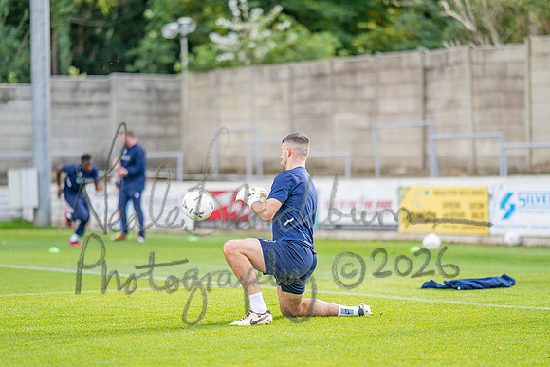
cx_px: 275
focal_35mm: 135
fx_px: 2063
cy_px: 184
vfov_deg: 10.2
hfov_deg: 15.2
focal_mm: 135
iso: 360
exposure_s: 1/2000
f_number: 1.8
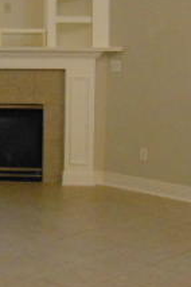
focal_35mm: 78
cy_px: 67
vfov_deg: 25.6
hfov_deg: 16.7
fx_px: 621
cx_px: -44
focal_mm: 4.5
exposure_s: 1/30
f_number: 3
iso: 400
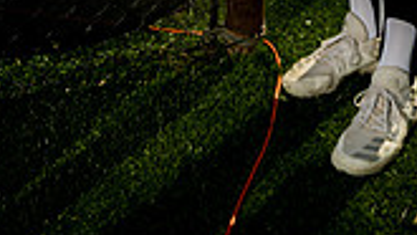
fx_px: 1073
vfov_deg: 10.8
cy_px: -316
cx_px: 344
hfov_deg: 21.7
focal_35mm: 97
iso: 100
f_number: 4.5
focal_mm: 34
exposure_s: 1/250
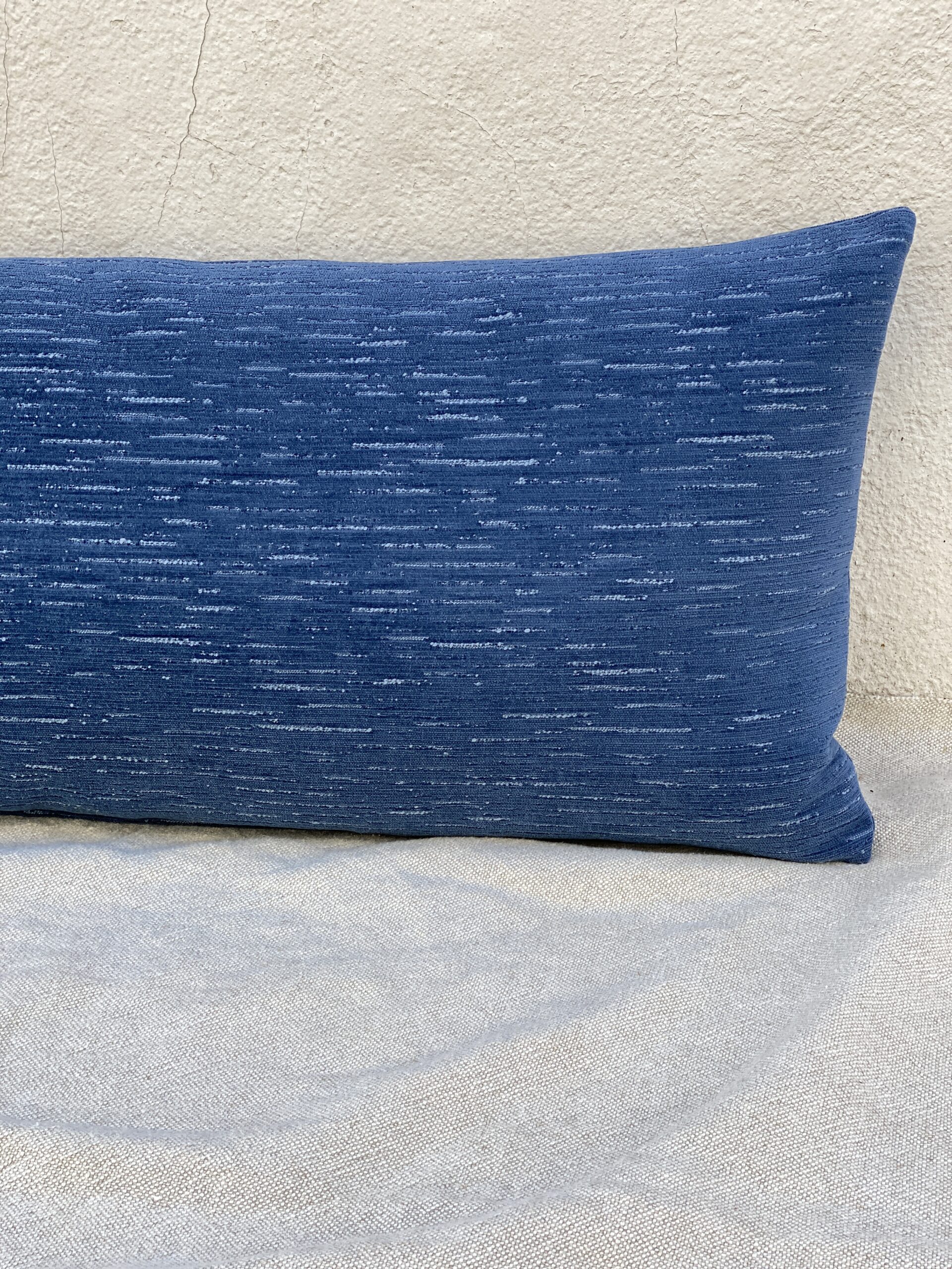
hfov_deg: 28.0
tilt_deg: -25.4
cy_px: 634
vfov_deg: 36.8
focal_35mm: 52
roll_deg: +1.2
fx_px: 1907
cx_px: 476
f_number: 2
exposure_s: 1/223
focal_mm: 6
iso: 20
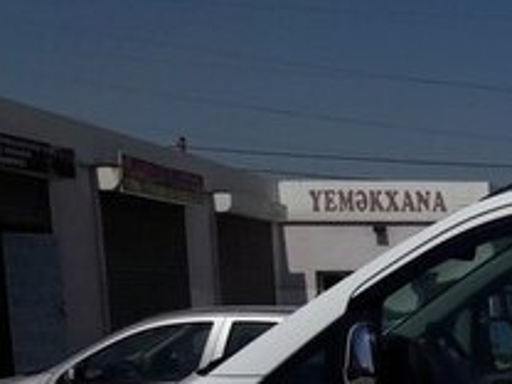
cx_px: 768
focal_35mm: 89
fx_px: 1316
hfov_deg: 19.3
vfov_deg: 15.8
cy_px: 501
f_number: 1.9
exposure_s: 1/6329
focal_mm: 3.7
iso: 40
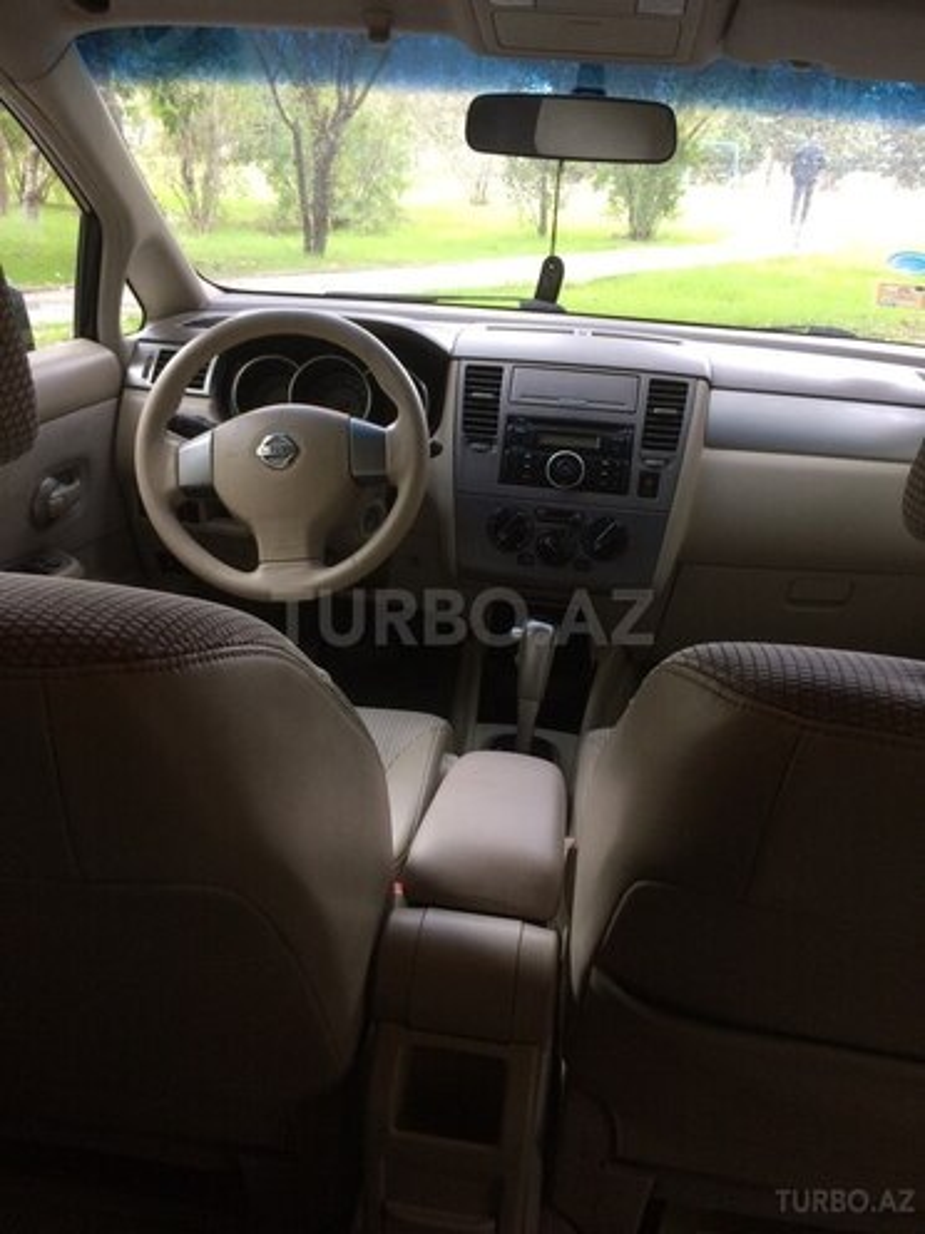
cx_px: 462
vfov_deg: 61.7
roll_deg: -2.3
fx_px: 1033
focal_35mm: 29
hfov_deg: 48.2
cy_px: 617
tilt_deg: -25.7
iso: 80
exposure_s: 1/33
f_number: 2.2
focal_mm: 4.15
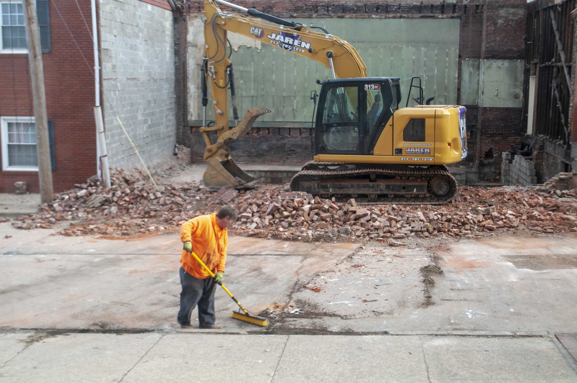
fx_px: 768
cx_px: 288
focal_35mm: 48
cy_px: 192
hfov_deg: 41.2
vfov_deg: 28.0
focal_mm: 32
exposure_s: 1/200
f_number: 7.1
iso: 200
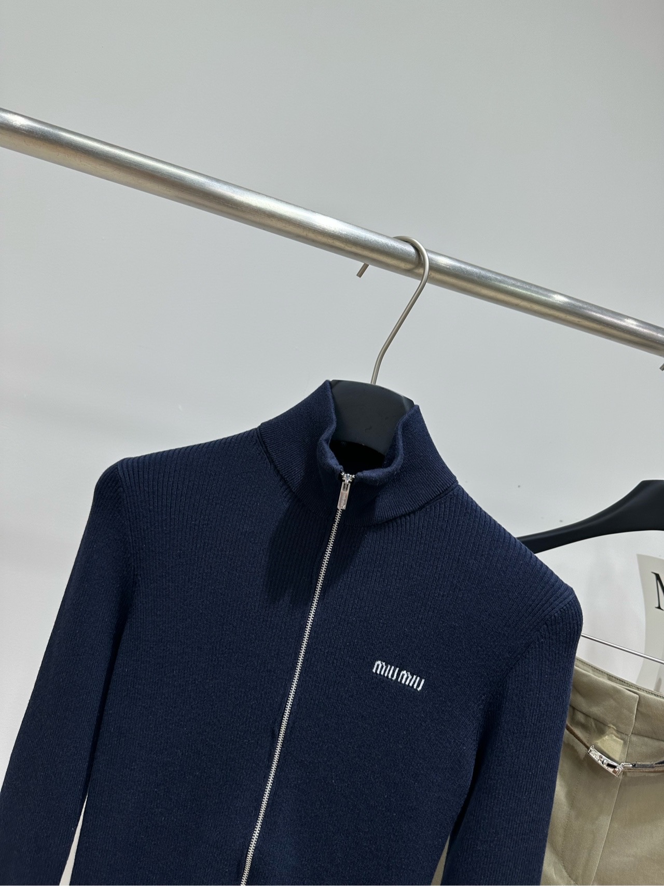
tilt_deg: -0.8
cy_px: 443
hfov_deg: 56.8
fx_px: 614
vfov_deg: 71.6
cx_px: 332
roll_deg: -13.4
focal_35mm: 24
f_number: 1.78
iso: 50
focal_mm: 6.86
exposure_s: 1/105
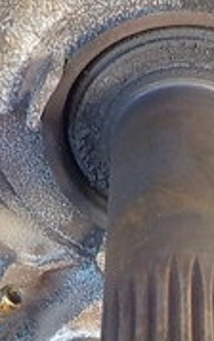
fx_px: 1063
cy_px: 396
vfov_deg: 17.5
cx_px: 162
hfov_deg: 11.5
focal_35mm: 114
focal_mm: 4.1
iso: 280
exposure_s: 1/30
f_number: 3.3
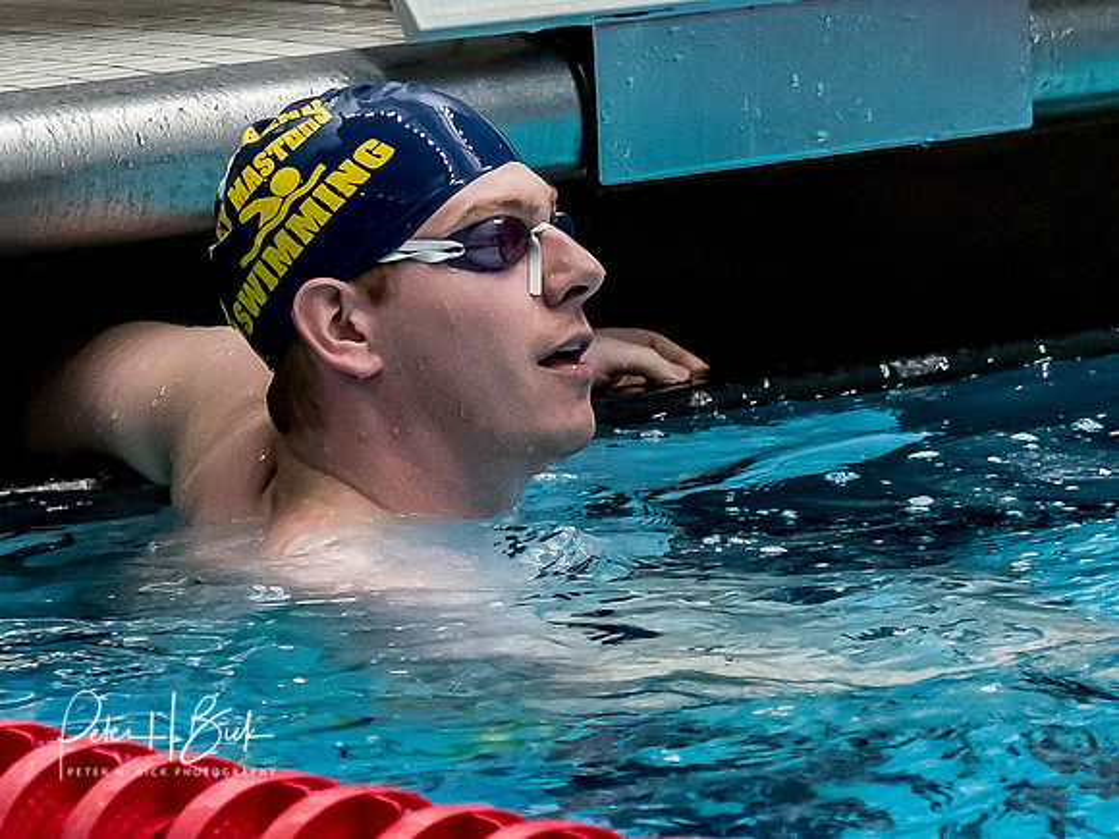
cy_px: 515
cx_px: 497
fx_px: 14568
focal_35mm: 451
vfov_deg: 3.3
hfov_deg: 4.4
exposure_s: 1/1000
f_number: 2.8
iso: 3200
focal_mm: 75
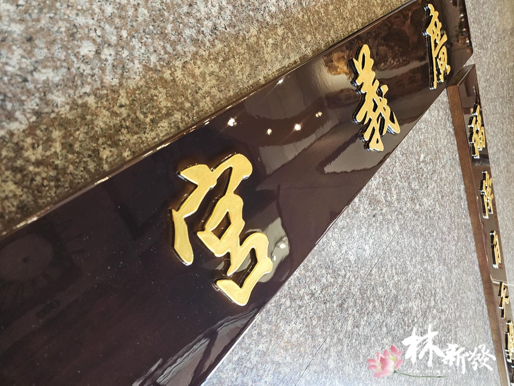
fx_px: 342
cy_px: 193
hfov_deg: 73.9
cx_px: 257
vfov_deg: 58.9
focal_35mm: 23
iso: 400
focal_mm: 6.3
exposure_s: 1/120
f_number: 1.7
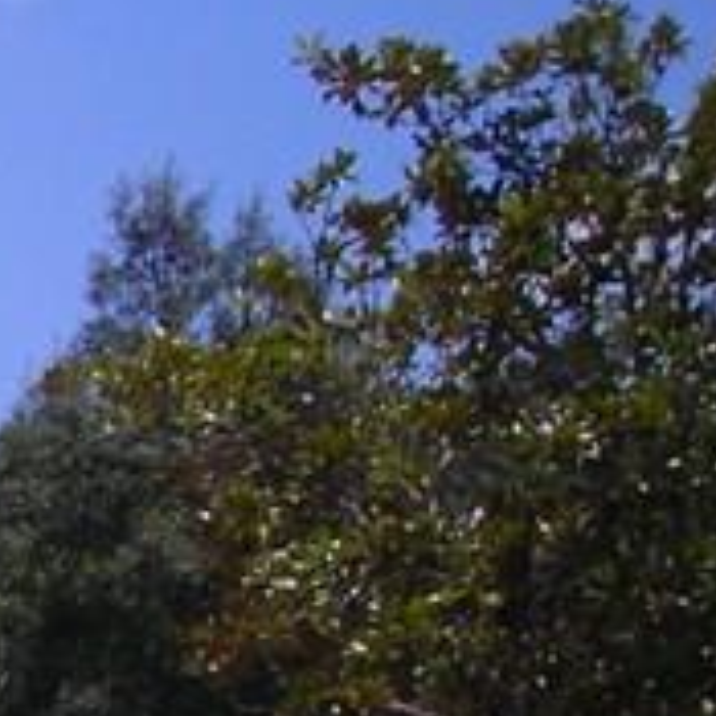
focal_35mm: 197
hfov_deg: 7.8
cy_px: 1162
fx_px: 4610
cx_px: -1362
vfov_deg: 8.6
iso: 50
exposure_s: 1/200
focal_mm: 6.3
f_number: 6.4
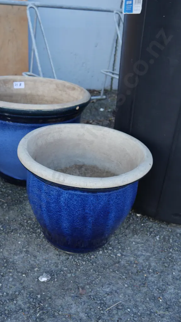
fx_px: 299
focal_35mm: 35
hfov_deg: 33.6
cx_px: 70
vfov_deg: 56.6
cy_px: 161
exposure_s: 1/125
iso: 200
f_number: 3.6
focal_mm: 16
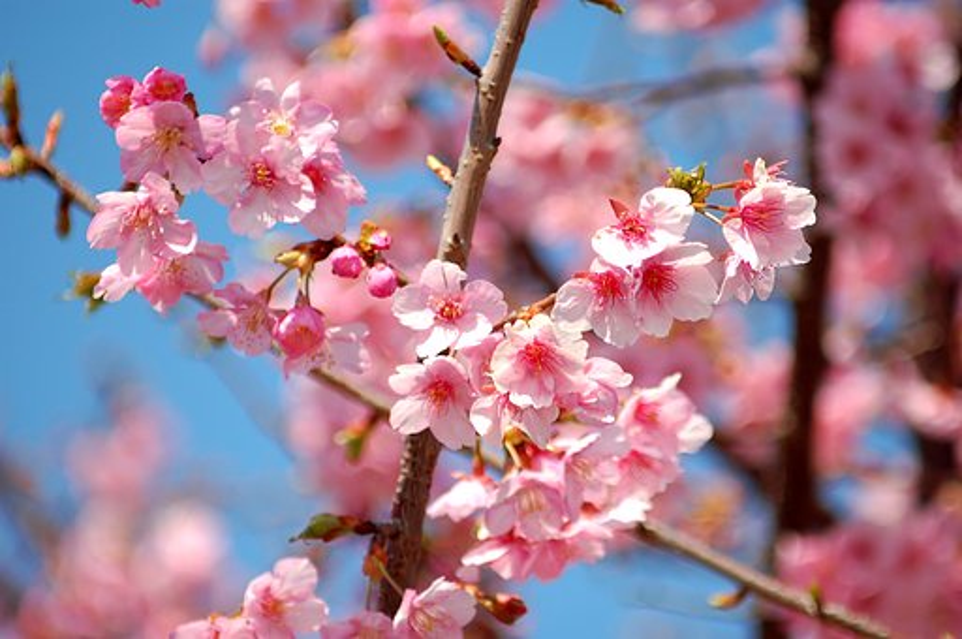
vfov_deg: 5.2
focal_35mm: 262
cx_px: 481
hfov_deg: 7.9
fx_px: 7006
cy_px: 320
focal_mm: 175
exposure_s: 1/640
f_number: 6.3
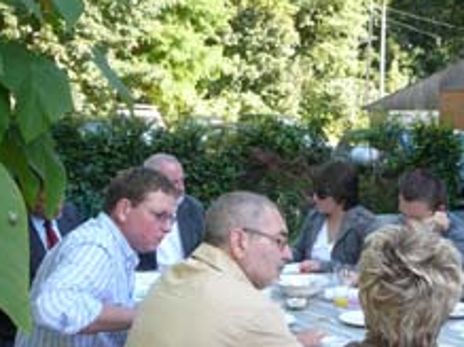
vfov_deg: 25.8
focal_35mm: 56
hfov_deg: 33.5
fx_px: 750
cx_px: 362
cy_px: 255
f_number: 2.8
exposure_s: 1/80
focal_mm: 5.2
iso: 80
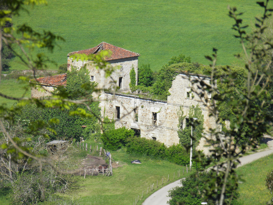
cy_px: 102
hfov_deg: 5.4
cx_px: 136
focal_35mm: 370
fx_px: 2918
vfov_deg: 4.0
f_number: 5.6
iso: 50
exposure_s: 1/320
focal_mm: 66.5
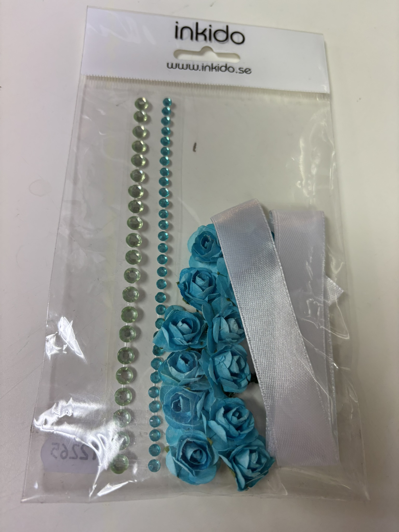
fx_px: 400
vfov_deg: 67.3
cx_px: 200
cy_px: 266
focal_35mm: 26
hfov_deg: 53.1
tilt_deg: -71.3
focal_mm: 5.96
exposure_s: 1/100
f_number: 1.6
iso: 100
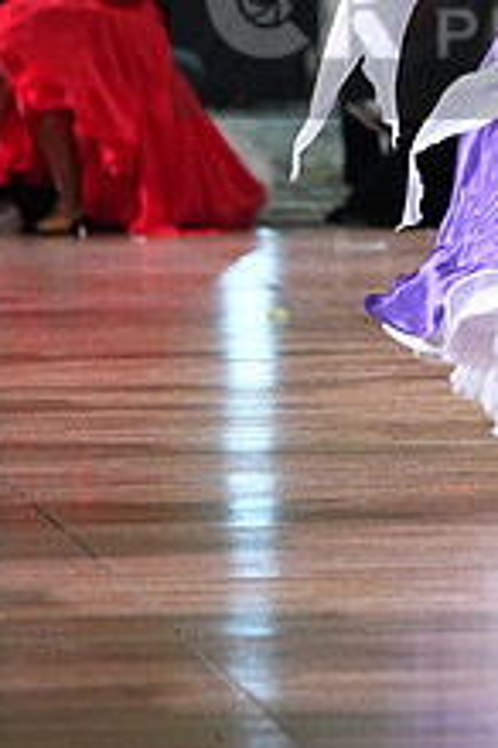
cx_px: 643
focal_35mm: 530
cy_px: 7
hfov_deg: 2.6
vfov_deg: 3.9
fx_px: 10997
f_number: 4
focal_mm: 200
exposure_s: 1/400
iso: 6400
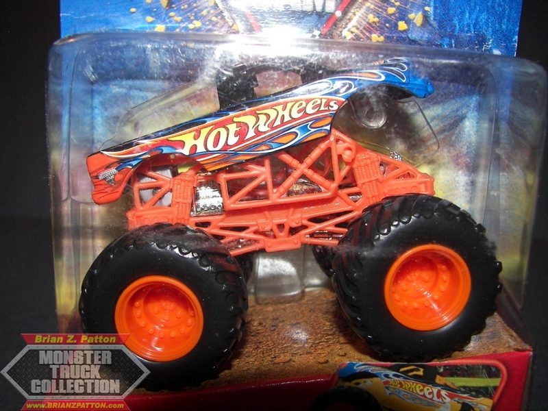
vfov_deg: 39.7
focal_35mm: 36
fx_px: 570
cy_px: 206
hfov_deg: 51.4
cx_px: 274
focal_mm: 6
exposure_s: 1/30
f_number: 2.8
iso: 100
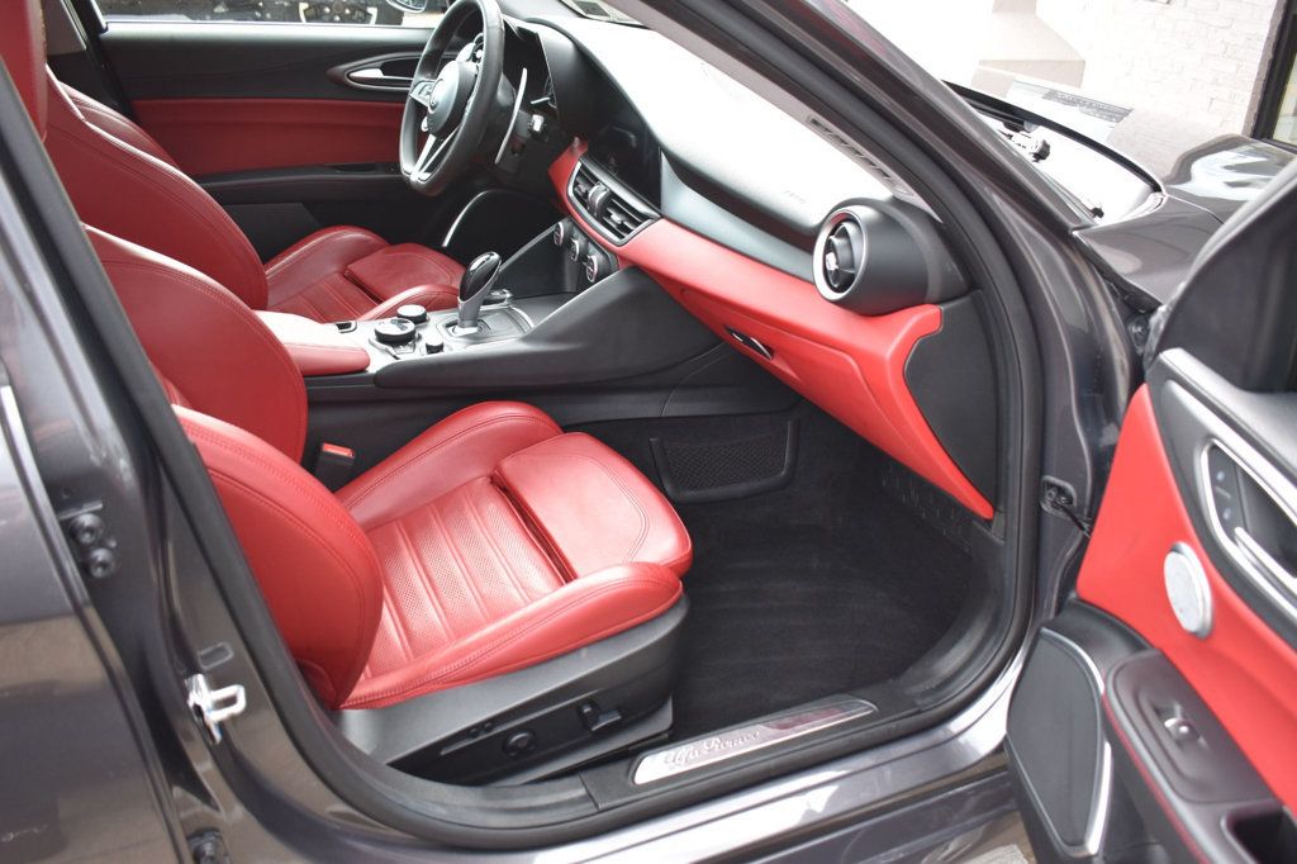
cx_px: 648
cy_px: 432
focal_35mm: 32
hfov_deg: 59.5
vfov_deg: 41.7
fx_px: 1134
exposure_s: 1/60
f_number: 4
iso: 400
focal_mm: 21
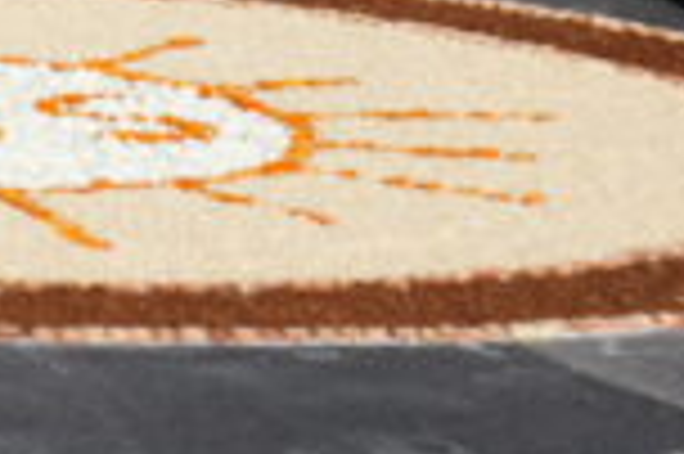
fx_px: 7155
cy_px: -1009
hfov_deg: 5.4
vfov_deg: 3.5
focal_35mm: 377
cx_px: -652
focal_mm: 56
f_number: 10
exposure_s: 1/160
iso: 100
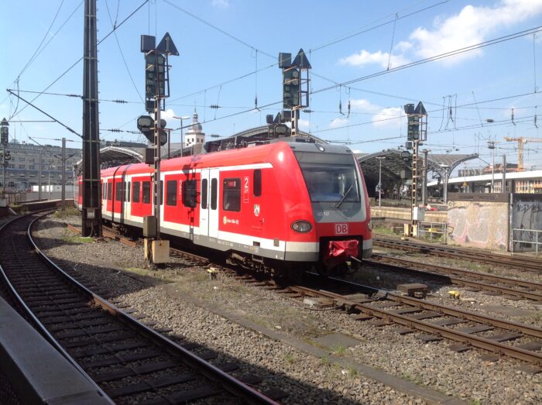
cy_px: 202
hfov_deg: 52.7
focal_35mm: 35
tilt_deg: +0.2
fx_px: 547
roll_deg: -2.0
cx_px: 271
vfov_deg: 40.6
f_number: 2.4
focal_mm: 4.28
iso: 50
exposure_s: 1/1259
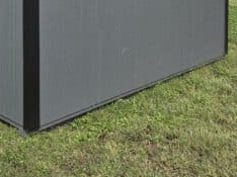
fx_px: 404
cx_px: 37
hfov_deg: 31.6
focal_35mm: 59
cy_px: -24
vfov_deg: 23.1
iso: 80
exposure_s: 1/3913
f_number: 1.8
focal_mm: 5.4
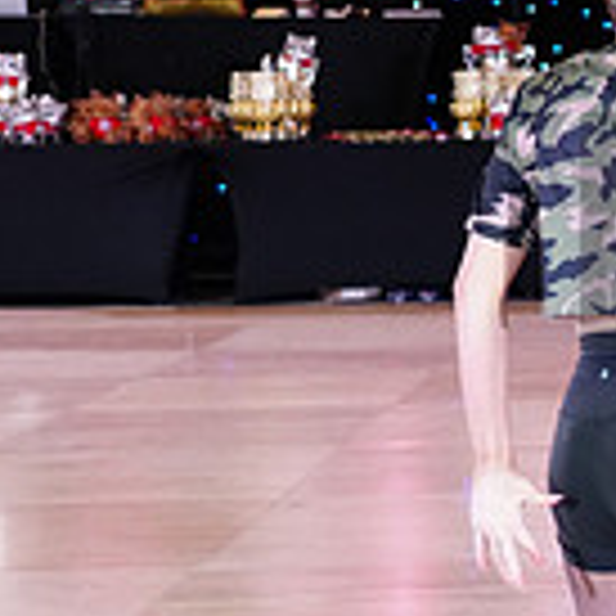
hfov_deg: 12.2
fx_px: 2678
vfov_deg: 13.1
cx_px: 1070
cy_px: 232
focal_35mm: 133
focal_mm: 37
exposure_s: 1/250
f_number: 4
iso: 2500
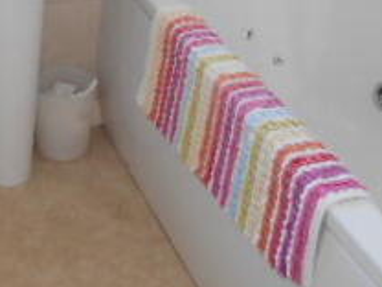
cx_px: 34
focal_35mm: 73
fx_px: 806
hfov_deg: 25.8
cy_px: 62
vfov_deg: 20.0
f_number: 3.4
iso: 160
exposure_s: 1/30
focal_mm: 4.7
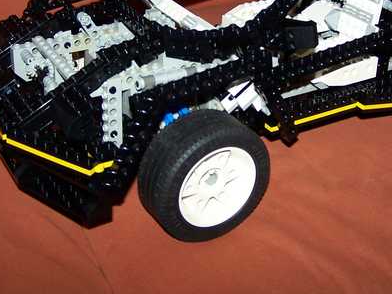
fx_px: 702
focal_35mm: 62
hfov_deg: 31.0
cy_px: 62
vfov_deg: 23.3
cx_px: 248
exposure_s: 1/60
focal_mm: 6.3
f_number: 2.8
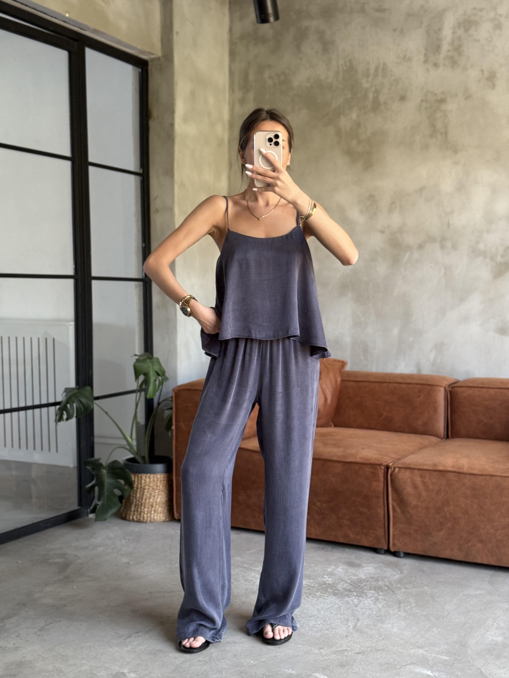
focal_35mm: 48
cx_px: 254
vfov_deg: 39.7
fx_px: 941
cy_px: 339
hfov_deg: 30.3
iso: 200
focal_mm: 6.76
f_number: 1.78
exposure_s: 1/60
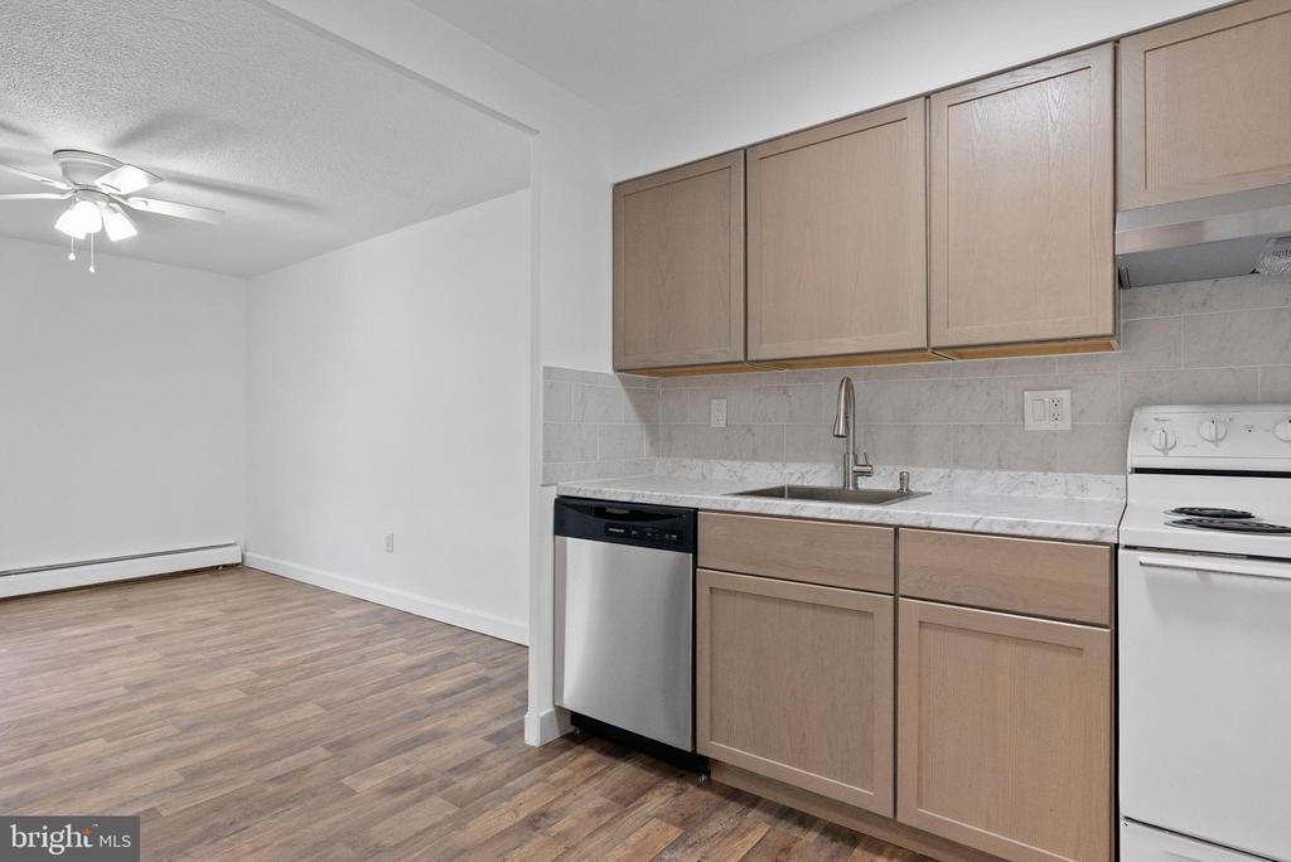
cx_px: 646
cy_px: 431
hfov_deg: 90.0
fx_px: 646
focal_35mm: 18
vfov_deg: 67.5
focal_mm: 18
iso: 2000
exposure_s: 1/80
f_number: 8
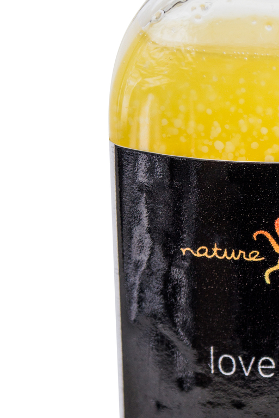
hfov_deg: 6.2
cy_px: 236
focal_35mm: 219
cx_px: 287
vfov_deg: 9.4
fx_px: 2551
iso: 100
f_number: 5.6
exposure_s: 1/100
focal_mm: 55
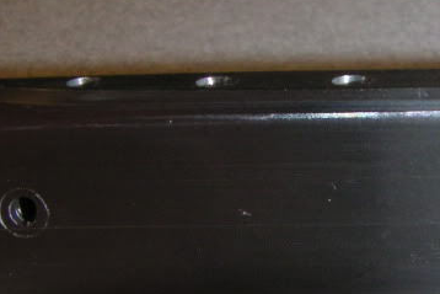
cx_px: 411
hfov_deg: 21.3
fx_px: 1137
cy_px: 234
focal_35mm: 93
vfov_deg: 14.6
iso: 200
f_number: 6.7
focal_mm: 5.3
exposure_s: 1/45
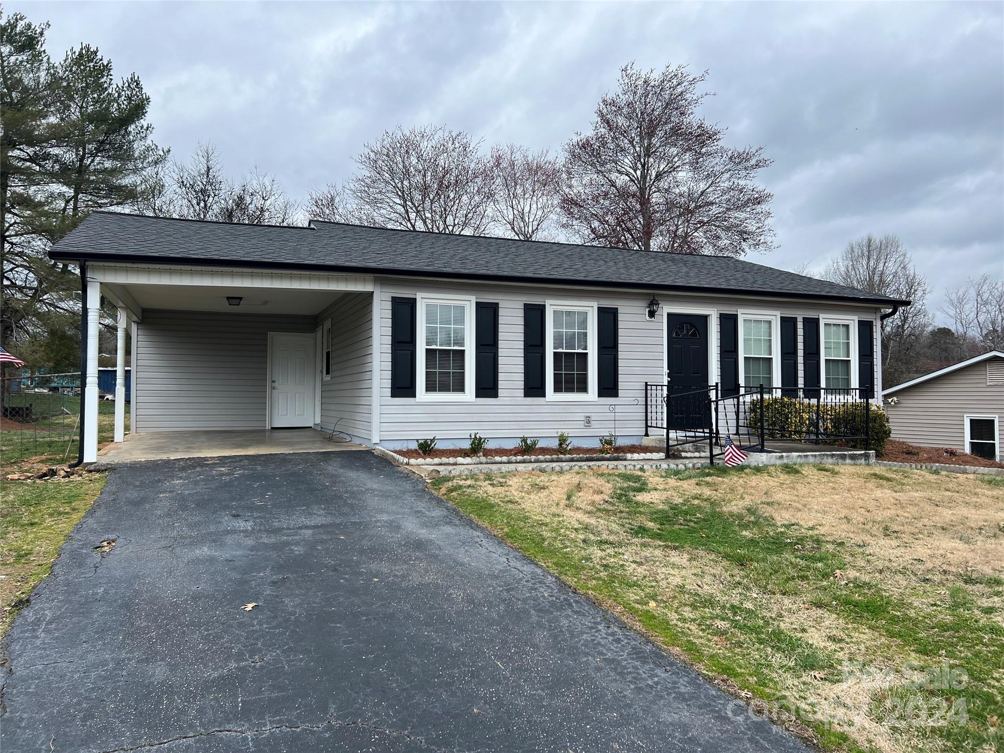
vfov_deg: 53.1
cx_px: 502
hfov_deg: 67.3
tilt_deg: +0.9
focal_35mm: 26
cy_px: 376
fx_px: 754
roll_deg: -0.2
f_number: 1.5
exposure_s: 1/1280
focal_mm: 5.7
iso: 50
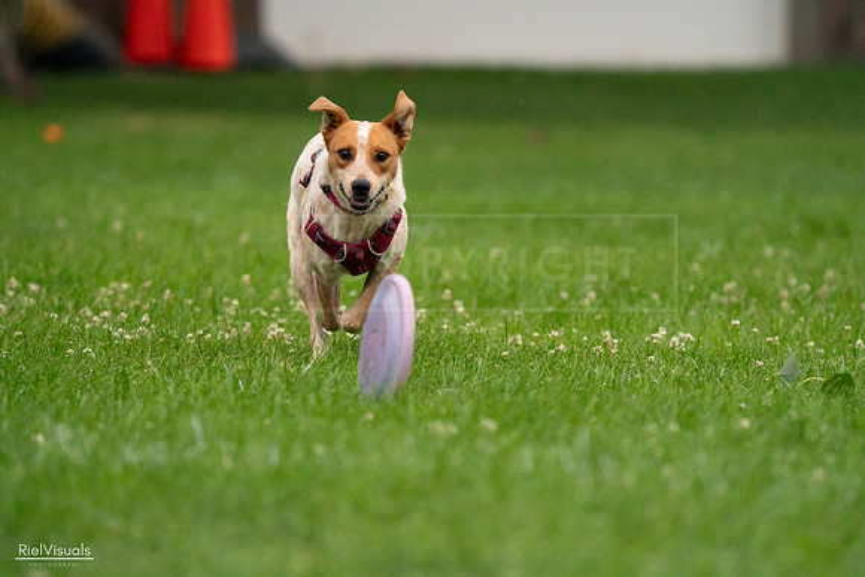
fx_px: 8700
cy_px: 288
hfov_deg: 5.7
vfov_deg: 3.8
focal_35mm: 362
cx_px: 432
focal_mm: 362
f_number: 6.3
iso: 6400
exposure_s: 1/1600
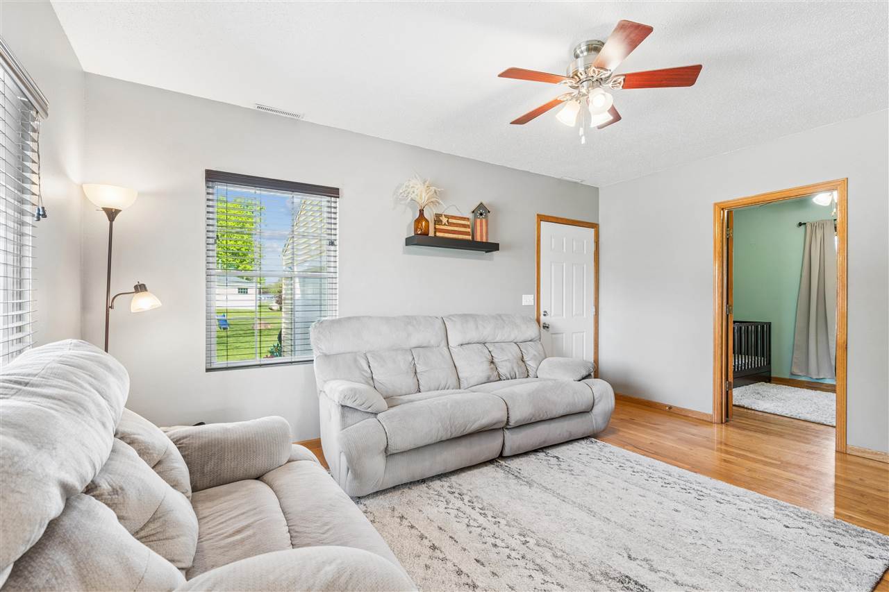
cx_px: 444
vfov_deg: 73.7
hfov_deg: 96.7
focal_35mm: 16
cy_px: 296
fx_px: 395
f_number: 8
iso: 400
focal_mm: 16
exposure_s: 1/15
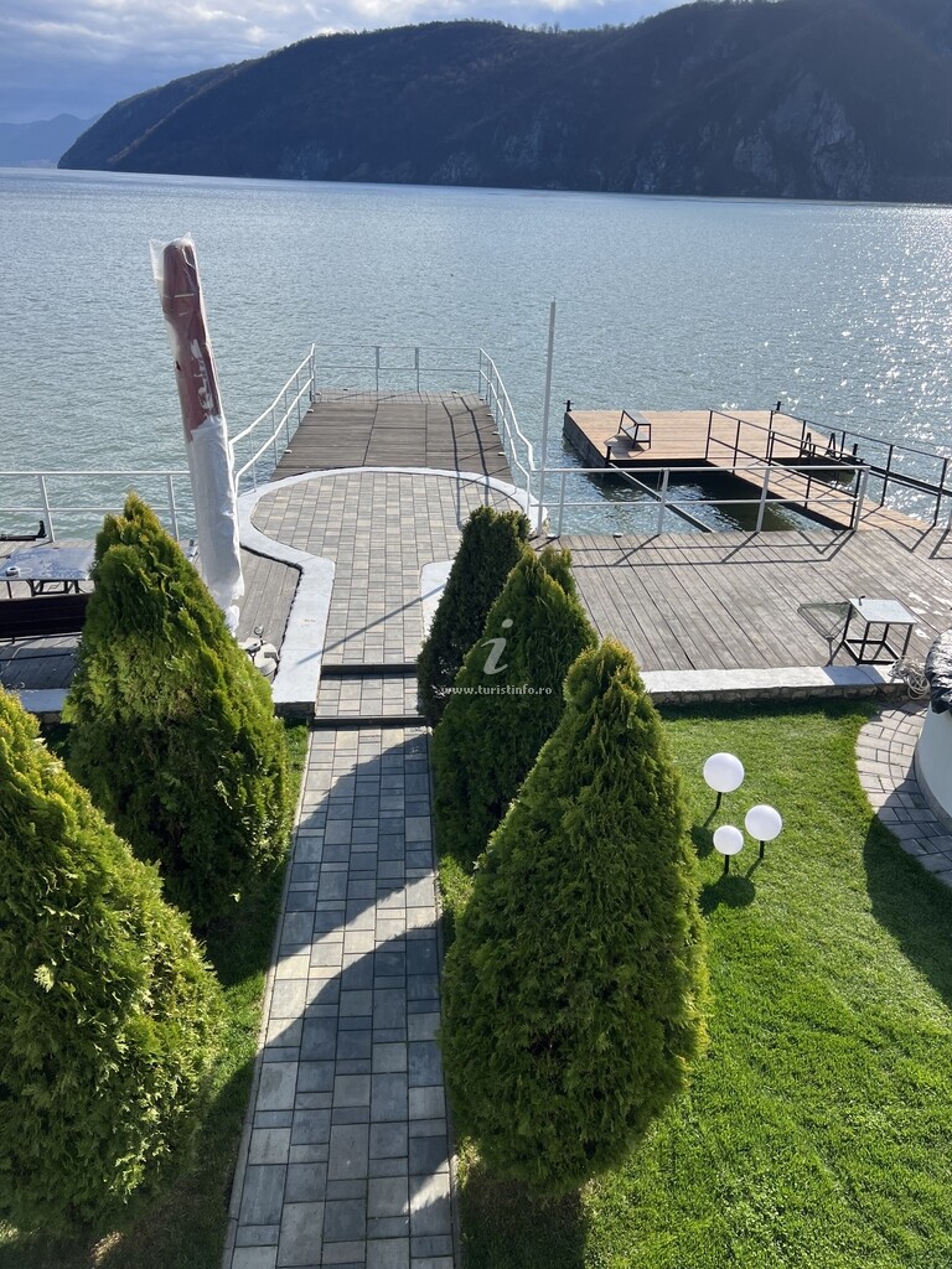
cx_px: 476
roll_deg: -1.9
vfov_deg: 67.3
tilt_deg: -25.6
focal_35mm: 26
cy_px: 634
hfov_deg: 53.1
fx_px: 953
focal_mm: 5.7
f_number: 1.5
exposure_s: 1/3077
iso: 50
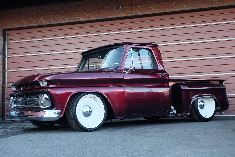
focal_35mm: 49
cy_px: 78
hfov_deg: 40.3
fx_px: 320
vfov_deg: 27.5
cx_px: 118
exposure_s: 1/140
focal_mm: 32.9
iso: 400
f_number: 3.6
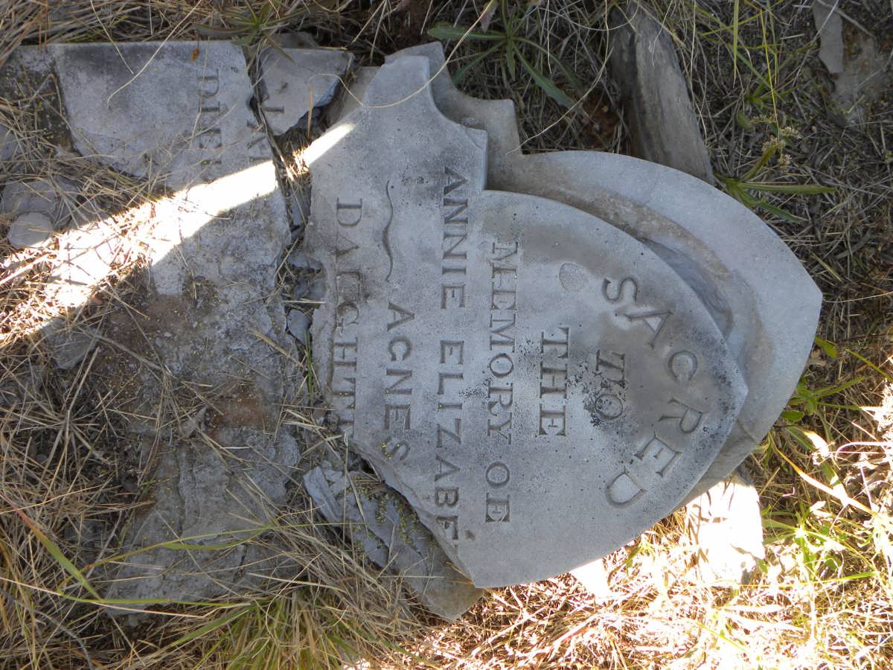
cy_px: 335
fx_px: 1187
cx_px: 446
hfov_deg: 41.2
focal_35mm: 46
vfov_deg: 31.5
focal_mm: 8.2
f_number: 3.2
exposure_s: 1/66.4
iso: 74
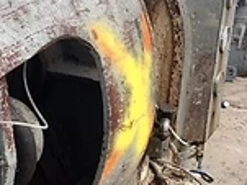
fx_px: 549
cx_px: -28
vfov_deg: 19.1
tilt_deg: -18.6
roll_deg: -0.4
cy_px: 102
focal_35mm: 77
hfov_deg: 23.7
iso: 32
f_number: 2.2
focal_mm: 4.15
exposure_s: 1/120
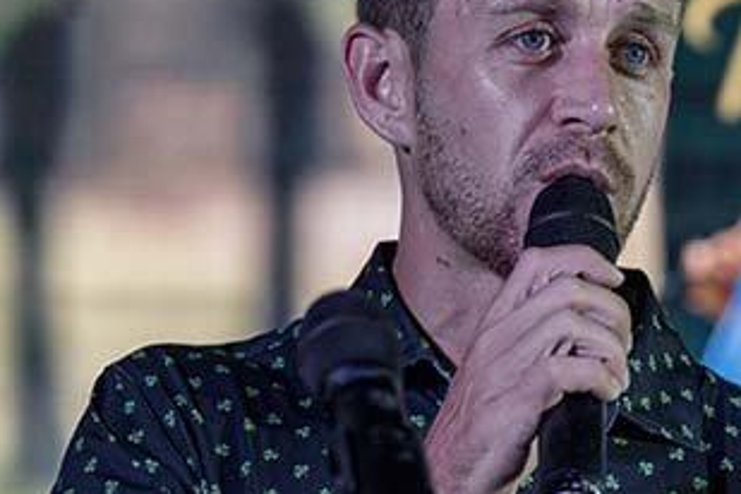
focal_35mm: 357
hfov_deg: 5.8
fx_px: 7348
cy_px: 386
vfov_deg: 3.8
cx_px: 801
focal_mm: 115
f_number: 2.8
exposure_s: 1/160
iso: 500
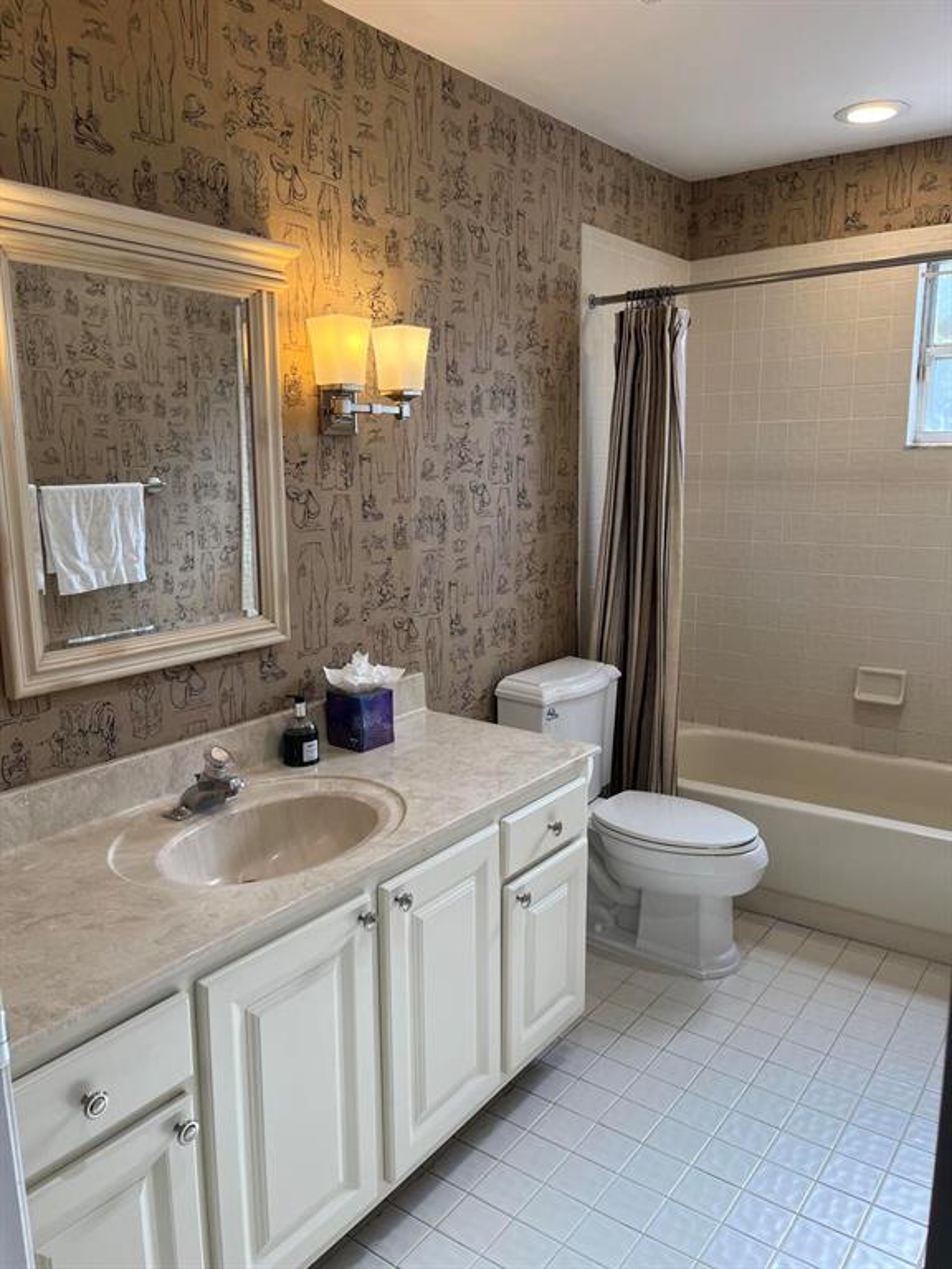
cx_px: 476
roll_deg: +1.5
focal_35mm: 26
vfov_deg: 67.3
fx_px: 953
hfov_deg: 53.1
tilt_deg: -11.3
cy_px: 634
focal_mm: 5.1
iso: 64
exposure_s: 1/125
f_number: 1.6
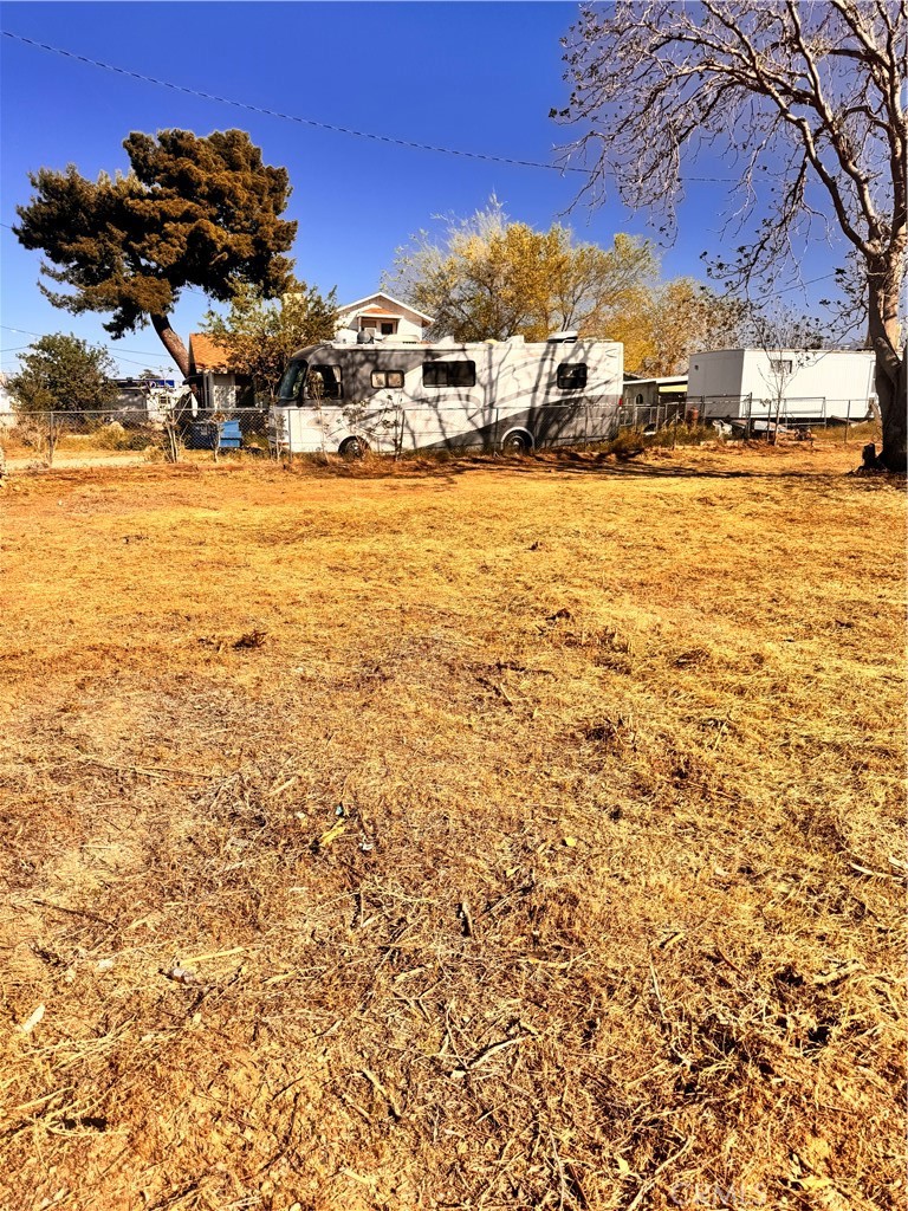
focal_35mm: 24
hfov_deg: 56.8
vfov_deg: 71.6
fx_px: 839
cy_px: 606
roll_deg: -2.8
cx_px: 454
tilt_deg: -13.2
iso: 80
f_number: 1.78
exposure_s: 1/6410
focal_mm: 6.76
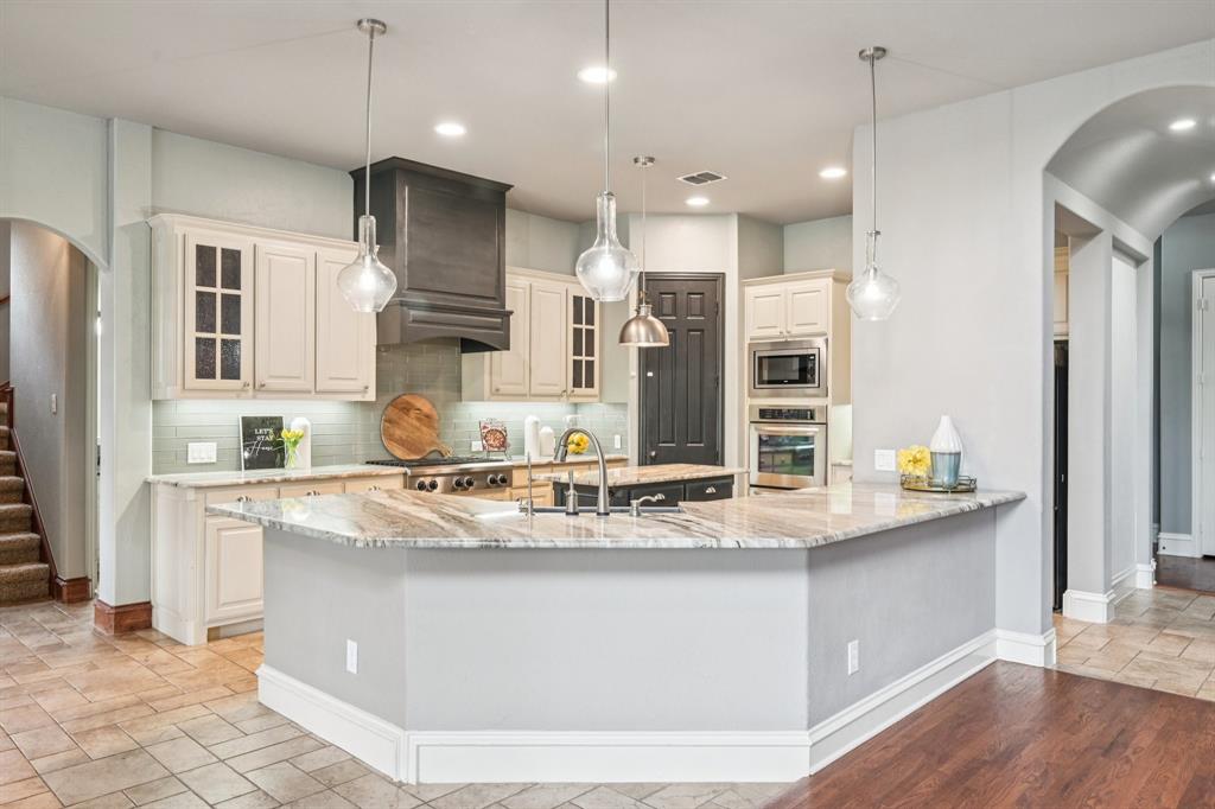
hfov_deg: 76.1
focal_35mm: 23
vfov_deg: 55.1
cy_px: 404
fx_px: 776
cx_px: 608
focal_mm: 23
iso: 400
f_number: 8
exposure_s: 1/13
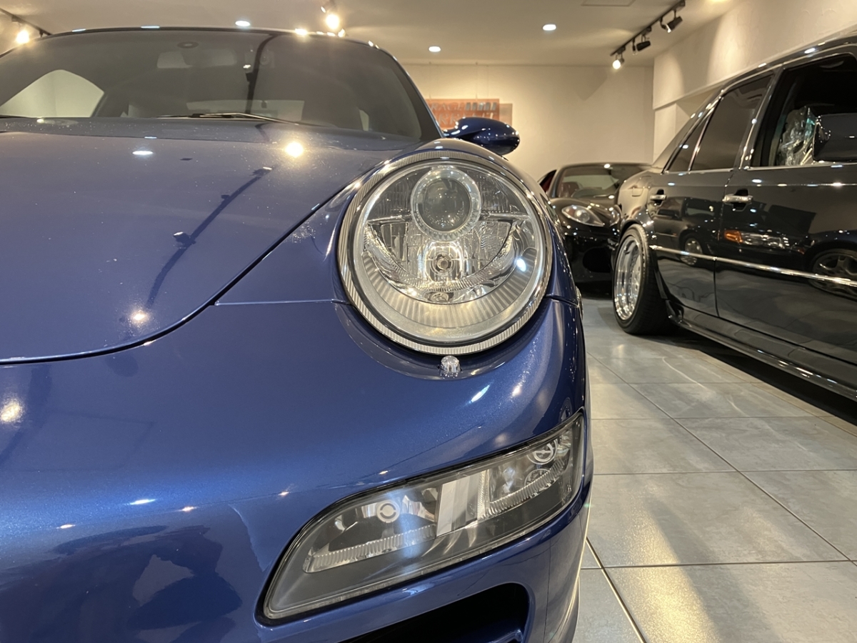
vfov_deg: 49.7
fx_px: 693
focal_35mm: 28
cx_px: 428
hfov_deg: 63.4
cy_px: 322
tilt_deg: -8.3
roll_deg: -0.2
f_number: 1.8
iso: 160
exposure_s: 1/50
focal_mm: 3.99
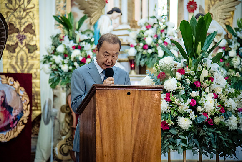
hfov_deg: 19.5
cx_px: 121
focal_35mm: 105
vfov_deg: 13.0
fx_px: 706
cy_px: 81
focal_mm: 105
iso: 5000
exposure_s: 1/160
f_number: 4
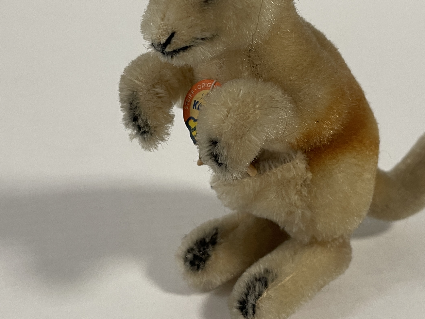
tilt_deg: -22.3
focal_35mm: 48
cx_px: 216
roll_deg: -5.6
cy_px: 107
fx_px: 589
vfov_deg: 30.1
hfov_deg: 39.7
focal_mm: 5.1
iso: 80
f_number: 1.6
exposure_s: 1/50
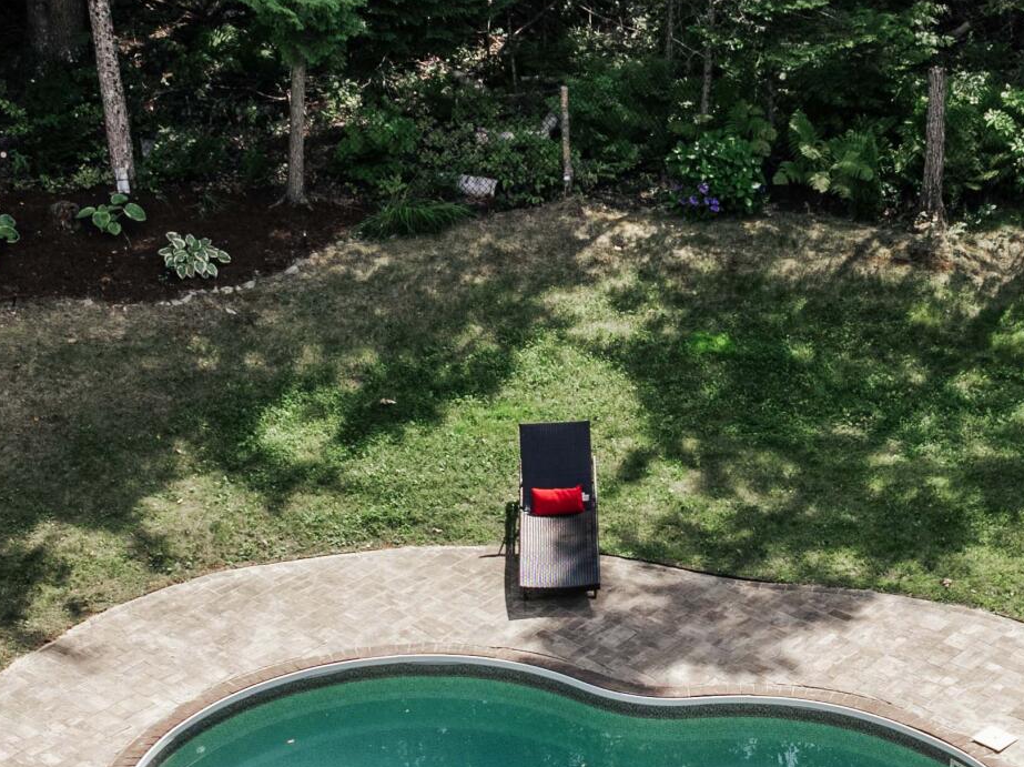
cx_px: 713
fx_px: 2306
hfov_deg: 24.9
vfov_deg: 18.3
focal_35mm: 78
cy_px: 793
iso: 100
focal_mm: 12.29
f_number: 2.8
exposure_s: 1/1600
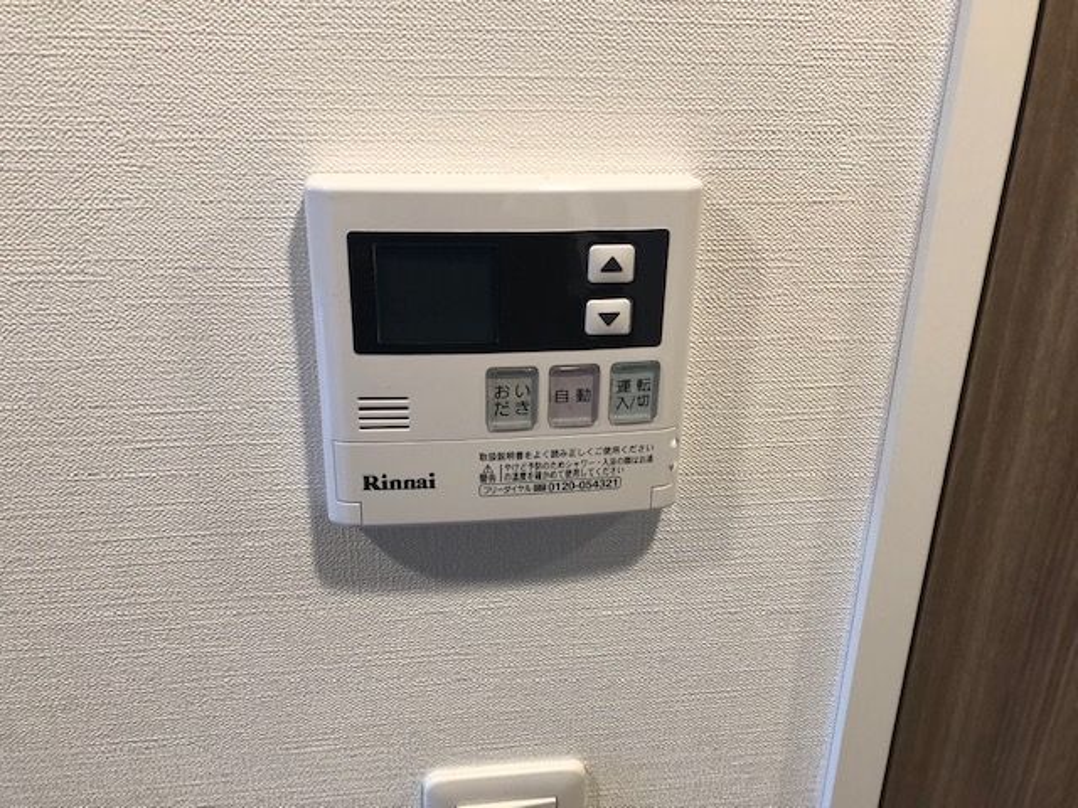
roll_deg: +0.2
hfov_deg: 63.4
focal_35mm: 28
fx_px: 872
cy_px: 404
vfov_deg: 49.7
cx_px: 539
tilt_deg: -20.1
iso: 40
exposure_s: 1/33
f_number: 1.8
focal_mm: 3.99
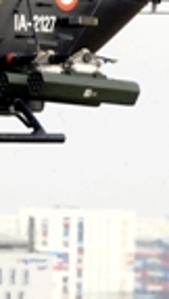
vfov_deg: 2.6
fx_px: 6593
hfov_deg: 1.5
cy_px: -30
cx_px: -31
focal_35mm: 832
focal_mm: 95
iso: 200
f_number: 5.6
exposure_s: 1/250
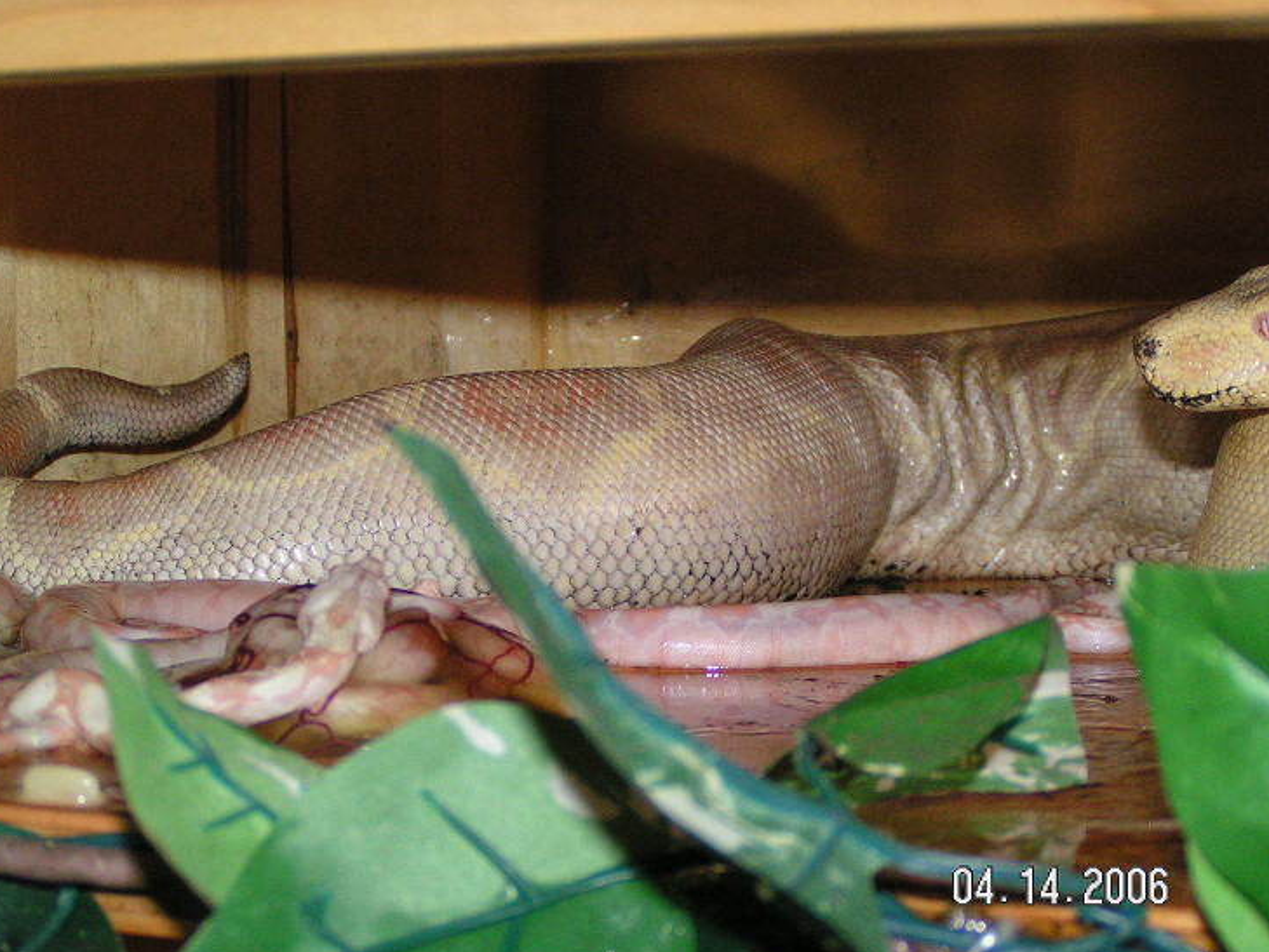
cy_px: 466
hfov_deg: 21.8
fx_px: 3300
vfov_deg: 16.4
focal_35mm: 90
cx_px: 588
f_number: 3.2
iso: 200
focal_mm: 12.6
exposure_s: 1/100
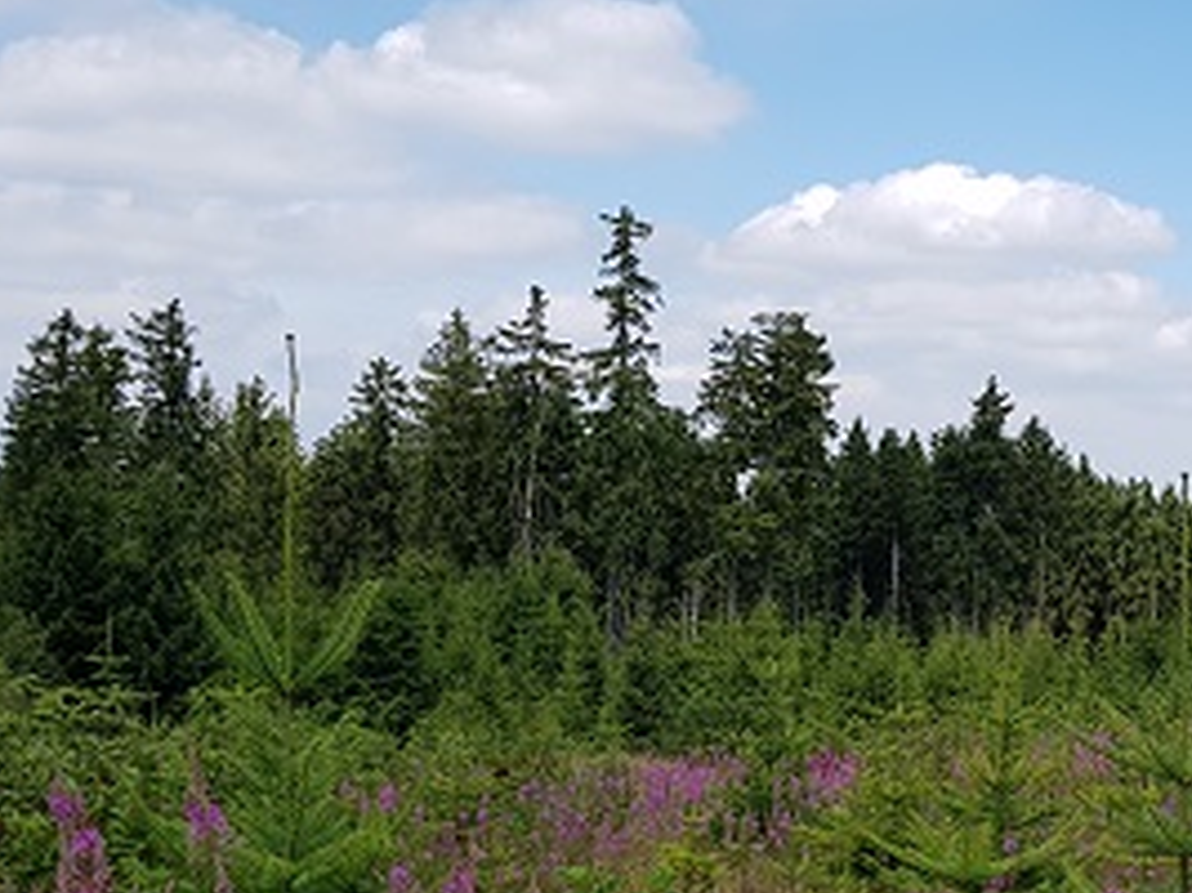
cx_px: 1060
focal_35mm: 52
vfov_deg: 27.8
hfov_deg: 34.9
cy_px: 598
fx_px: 1790
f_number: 1.7
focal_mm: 4.2
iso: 40
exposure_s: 1/1772
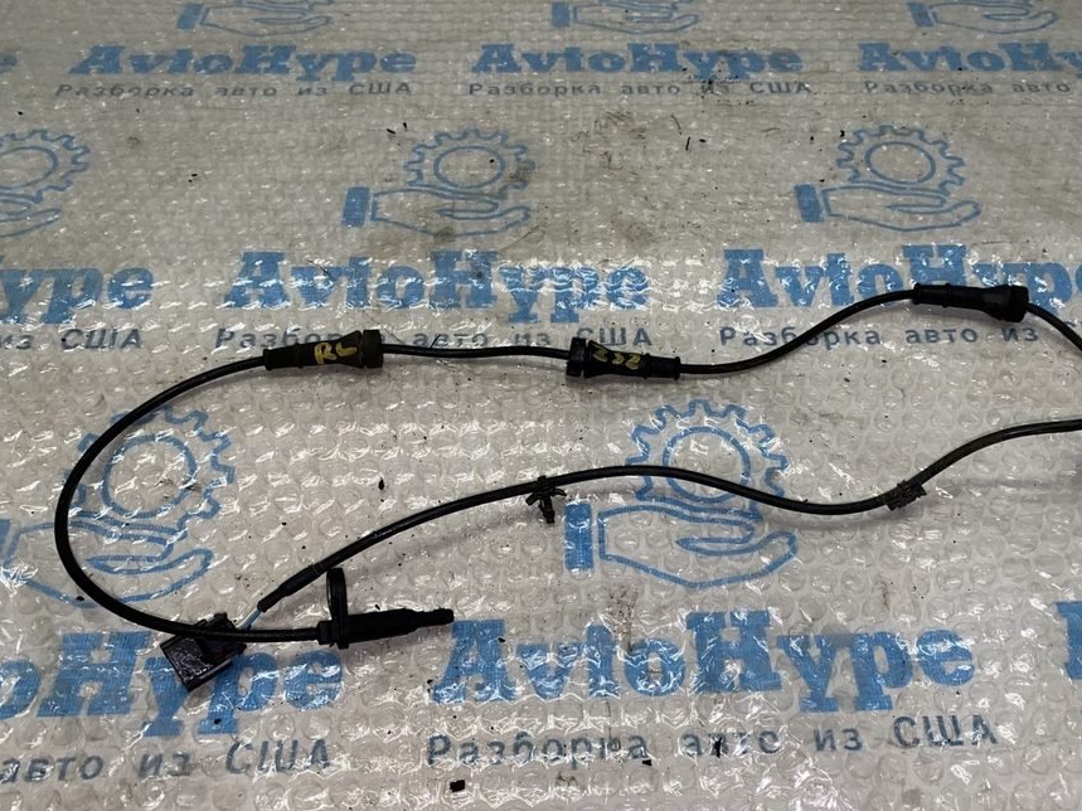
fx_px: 969
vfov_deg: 45.4
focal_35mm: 31
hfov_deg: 58.1
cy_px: 423
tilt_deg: -48.8
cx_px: 629
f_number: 1.8
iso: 32
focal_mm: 4.25
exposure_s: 1/207
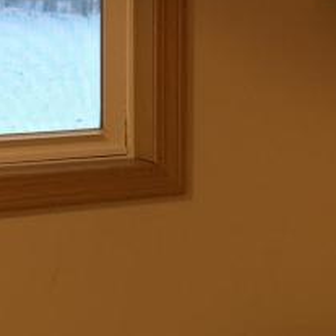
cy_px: 112
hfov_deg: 13.5
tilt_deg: -4.2
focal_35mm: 127
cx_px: 360
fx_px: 1395
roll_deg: -1.5
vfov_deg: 13.7
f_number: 2.2
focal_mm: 4.15
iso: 40
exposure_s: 1/15
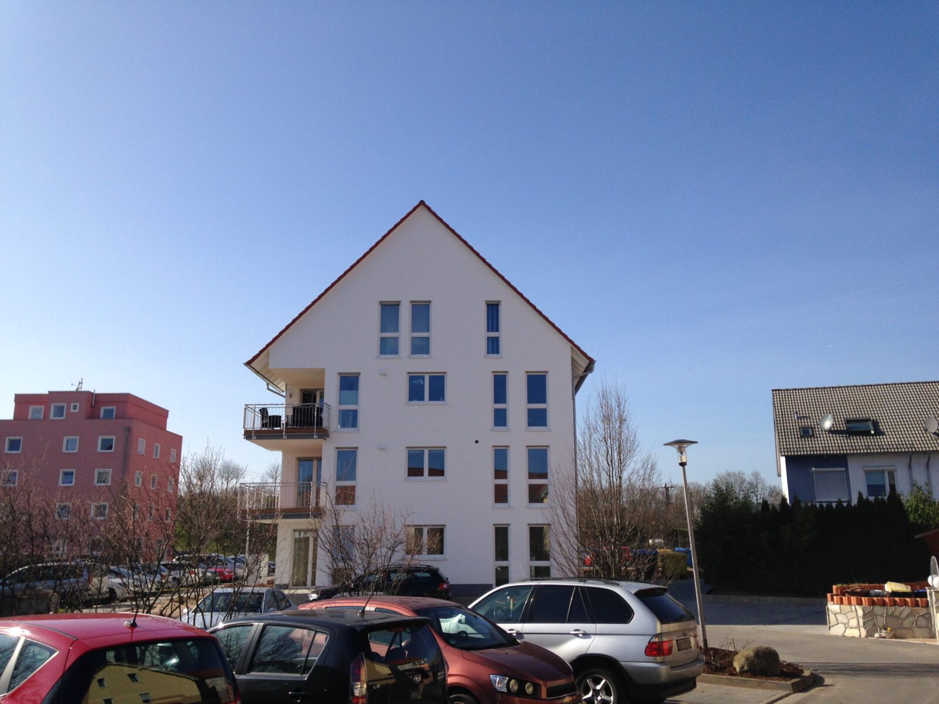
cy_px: 352
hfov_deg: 55.4
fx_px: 895
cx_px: 470
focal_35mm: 33
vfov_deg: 42.9
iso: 50
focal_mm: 4.12
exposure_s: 1/2008
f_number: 2.4
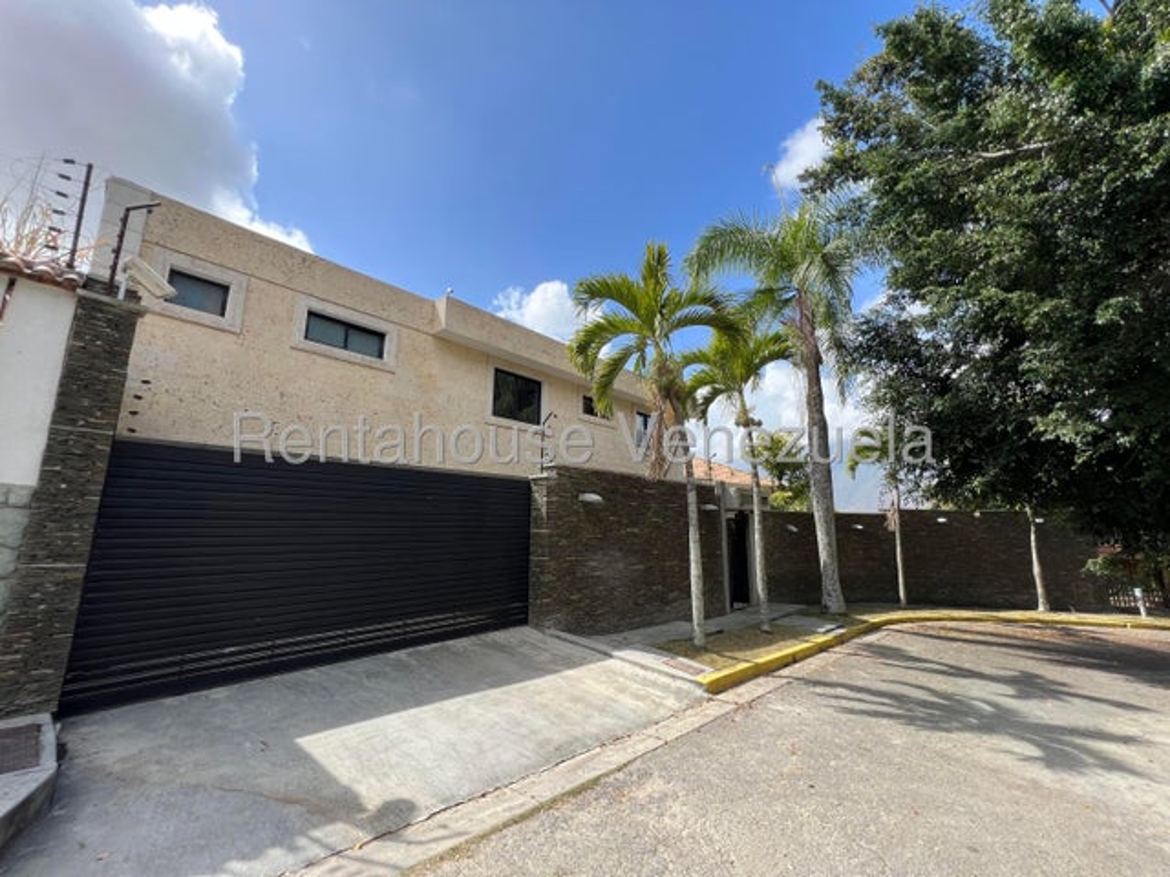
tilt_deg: +10.0
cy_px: 438
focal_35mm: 13
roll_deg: -0.7
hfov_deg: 106.2
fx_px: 439
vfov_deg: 89.9
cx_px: 585
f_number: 1.8
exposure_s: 1/815
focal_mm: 1.57
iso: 32
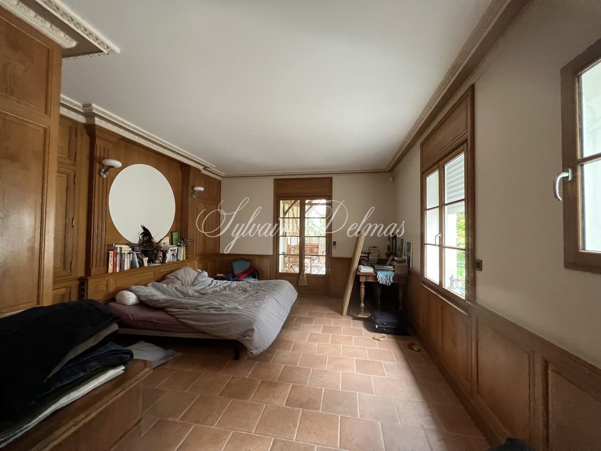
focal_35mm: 13
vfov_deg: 89.9
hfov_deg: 106.2
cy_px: 226
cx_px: 300
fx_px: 226
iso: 640
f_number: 1.8
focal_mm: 1.57
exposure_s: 1/50
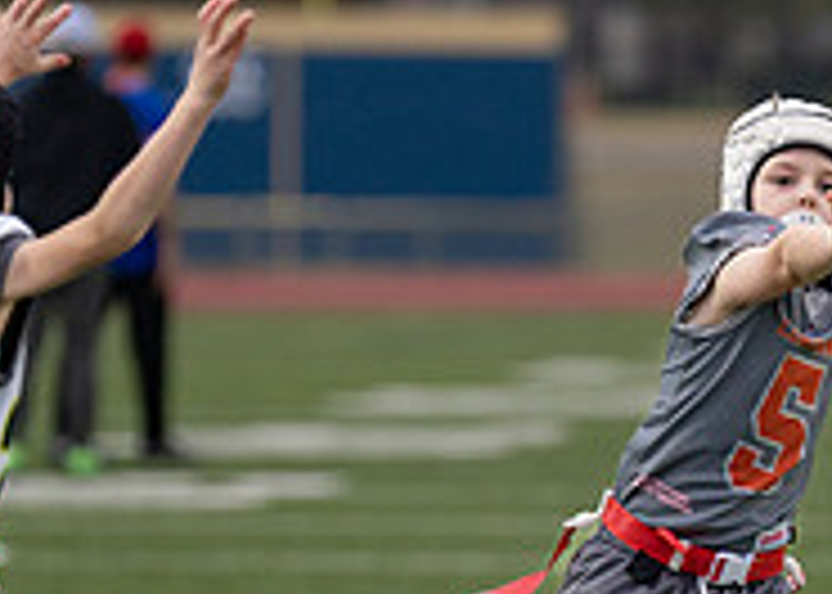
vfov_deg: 2.4
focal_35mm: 612
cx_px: 706
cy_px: 428
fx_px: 14456
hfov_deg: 3.3
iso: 640
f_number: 2.8
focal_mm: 176
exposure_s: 1/1000
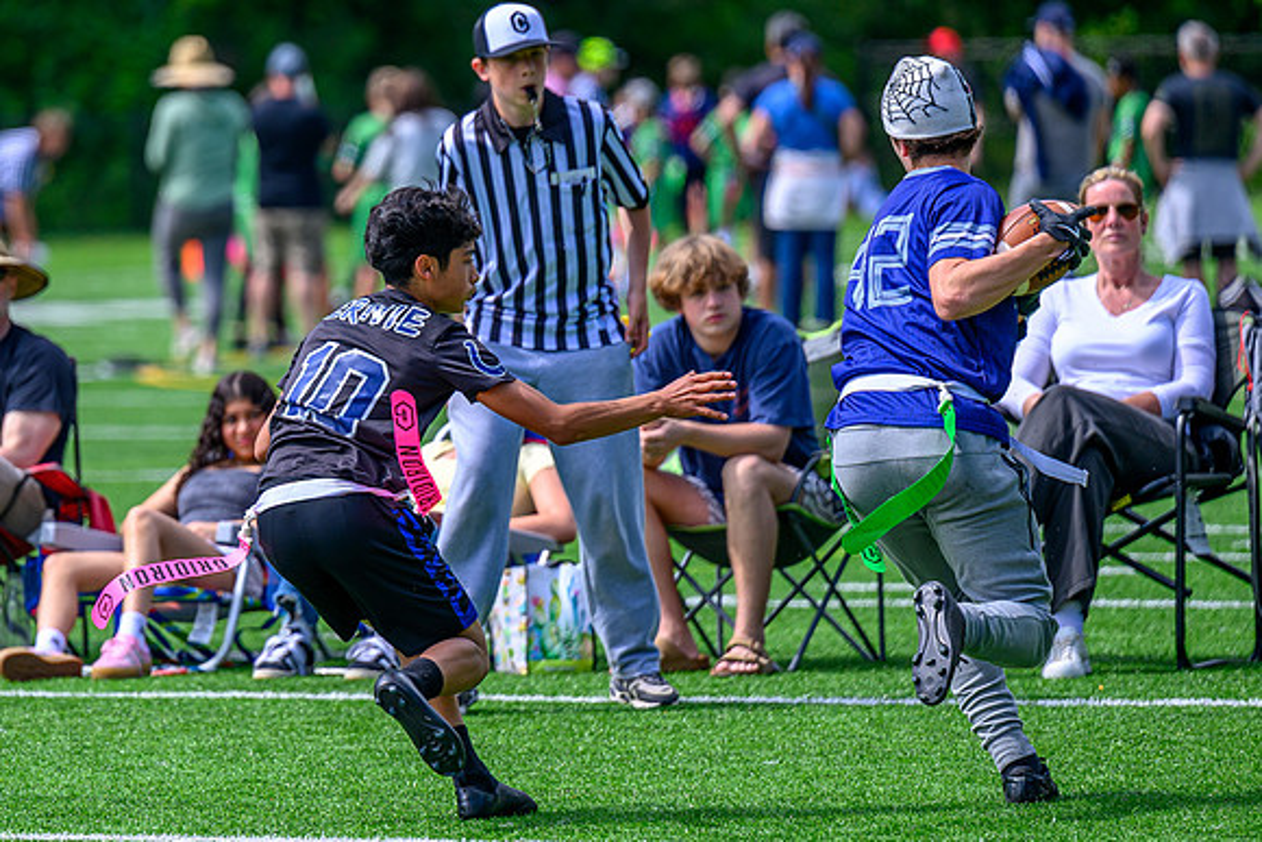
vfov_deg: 4.3
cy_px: 324
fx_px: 11167
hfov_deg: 6.5
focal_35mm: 318
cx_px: 376
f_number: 2.8
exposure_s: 1/2000
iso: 140
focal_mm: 195
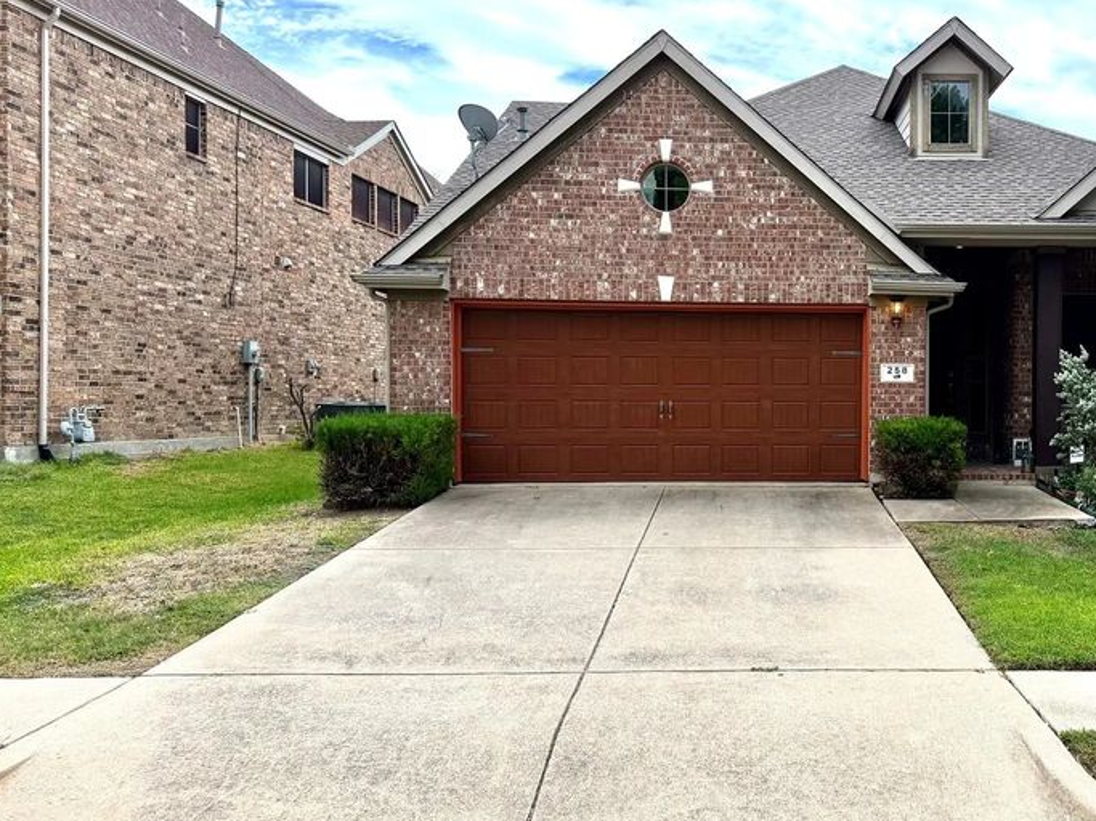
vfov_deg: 39.6
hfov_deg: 49.5
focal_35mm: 36
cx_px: 812
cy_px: 409
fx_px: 1140
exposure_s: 1/1292
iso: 100
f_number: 1.78
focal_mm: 6.76
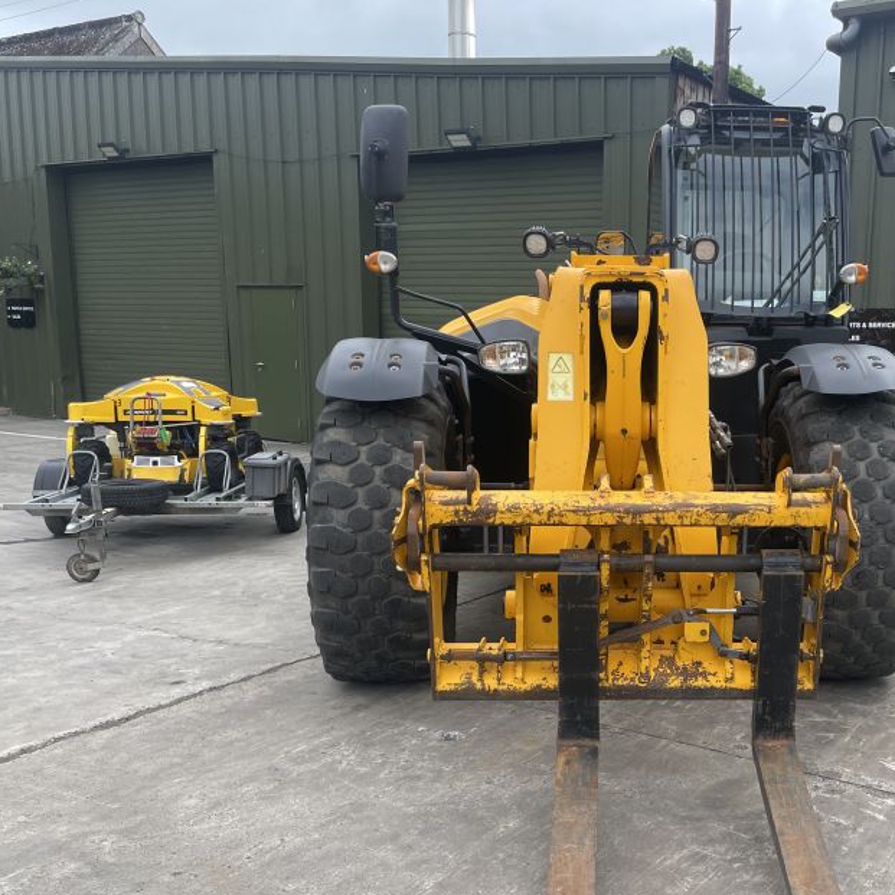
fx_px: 1082
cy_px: 532
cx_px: 638
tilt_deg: -5.1
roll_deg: -2.2
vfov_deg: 44.7
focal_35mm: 37
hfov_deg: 43.9
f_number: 1.6
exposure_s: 1/1247
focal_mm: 4.2
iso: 32
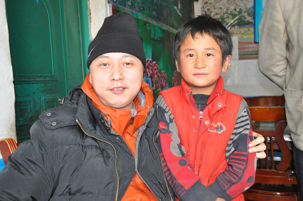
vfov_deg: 28.0
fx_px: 403
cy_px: 100
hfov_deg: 41.2
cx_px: 152
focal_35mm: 48
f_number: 4.2
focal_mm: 32
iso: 800
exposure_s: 1/60
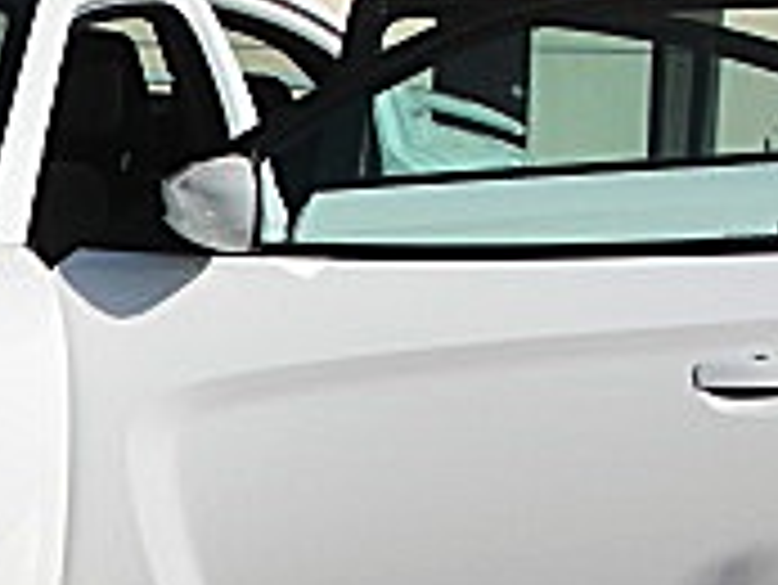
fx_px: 2991
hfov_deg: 14.1
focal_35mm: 133
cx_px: -288
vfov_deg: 11.1
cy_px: 468
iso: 50
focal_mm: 6.3
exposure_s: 1/250
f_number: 7.9
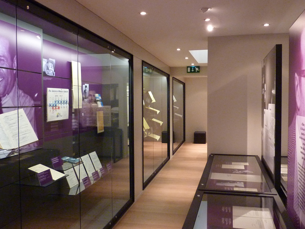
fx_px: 300
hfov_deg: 54.0
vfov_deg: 41.8
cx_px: 152
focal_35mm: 34
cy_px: 114
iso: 400
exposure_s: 1/10
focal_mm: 4.1
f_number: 3.3
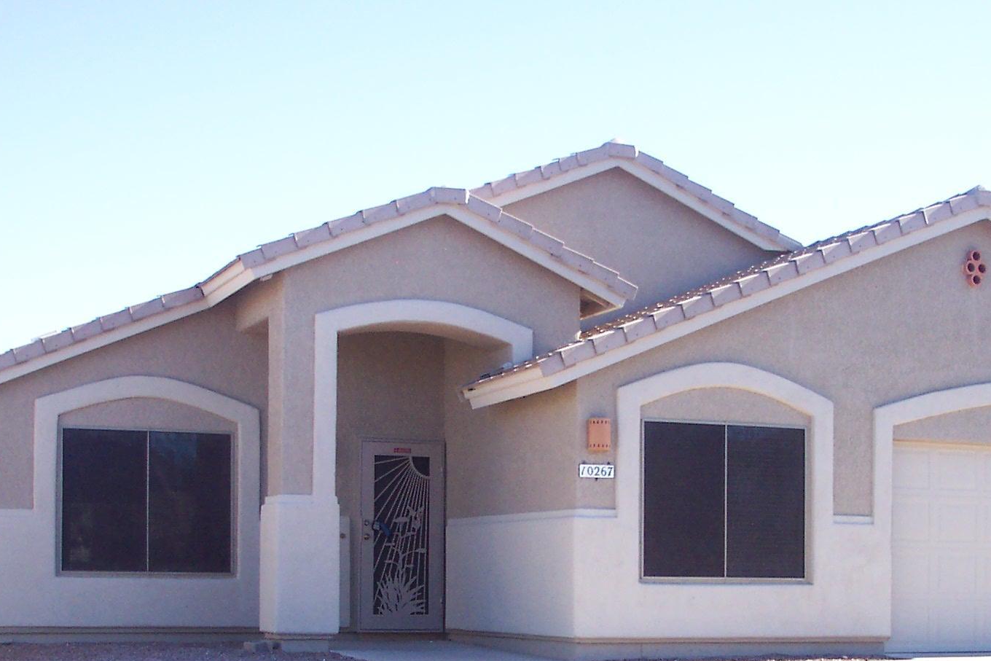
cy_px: 559
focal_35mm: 63
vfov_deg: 21.2
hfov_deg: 31.9
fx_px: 1734
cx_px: 486
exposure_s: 1/700
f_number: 2.8
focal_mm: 7.5
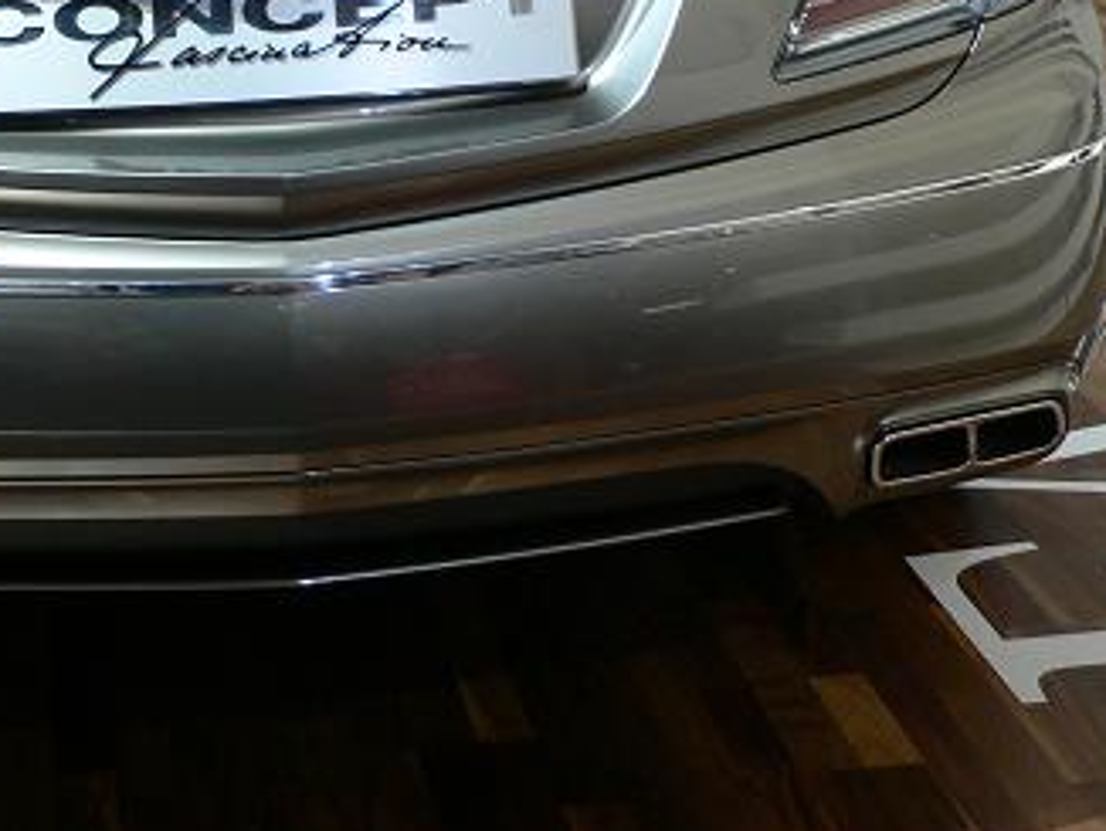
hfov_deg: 25.5
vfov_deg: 19.3
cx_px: 197
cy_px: 58
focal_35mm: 75
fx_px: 2398
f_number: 2.8
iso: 80
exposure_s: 1/40
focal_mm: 6.3
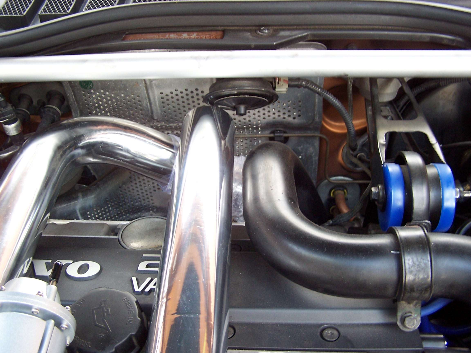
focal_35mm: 38
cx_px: 236
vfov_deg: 37.7
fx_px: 517
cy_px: 176
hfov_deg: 49.0
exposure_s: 1/15
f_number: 2.8
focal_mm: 6.3
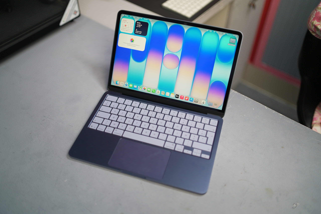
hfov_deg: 54.4
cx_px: 160
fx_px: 312
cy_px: 107
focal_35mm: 35
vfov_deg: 37.9
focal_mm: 35
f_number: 1.4
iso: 320
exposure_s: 1/100
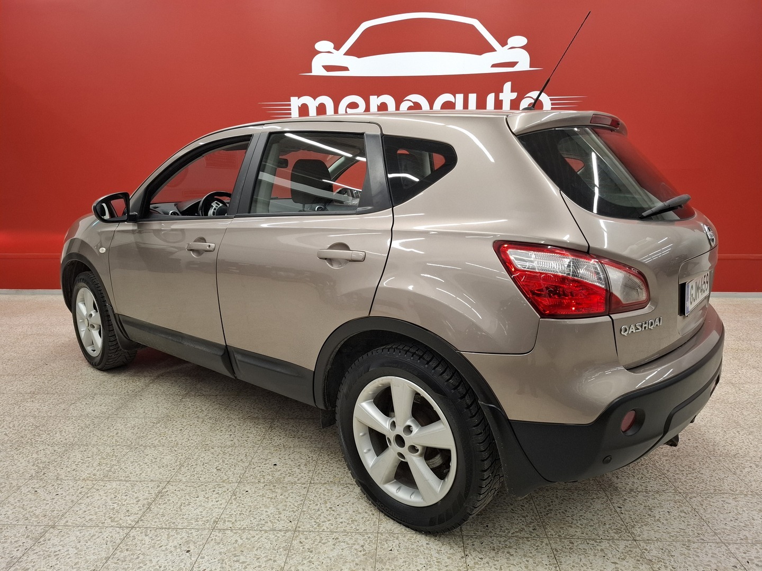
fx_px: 506
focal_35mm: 23
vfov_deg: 58.9
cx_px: 381
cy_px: 286
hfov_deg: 73.9
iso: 160
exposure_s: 1/100
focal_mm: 5.54
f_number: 1.8
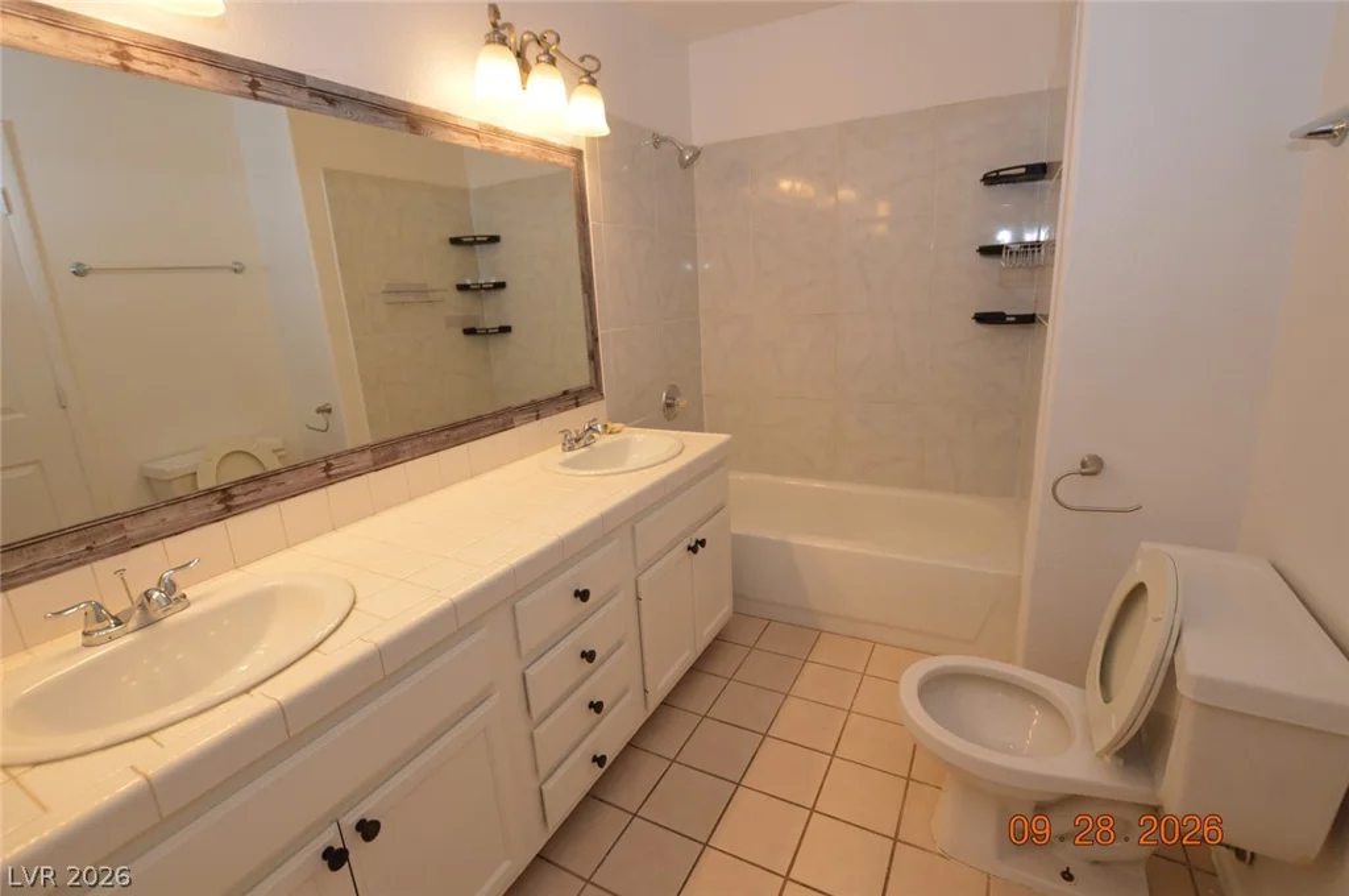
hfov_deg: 100.5
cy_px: 448
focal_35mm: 15
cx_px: 674
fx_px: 561
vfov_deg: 77.2
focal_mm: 10
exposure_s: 1/100
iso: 400
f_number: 5
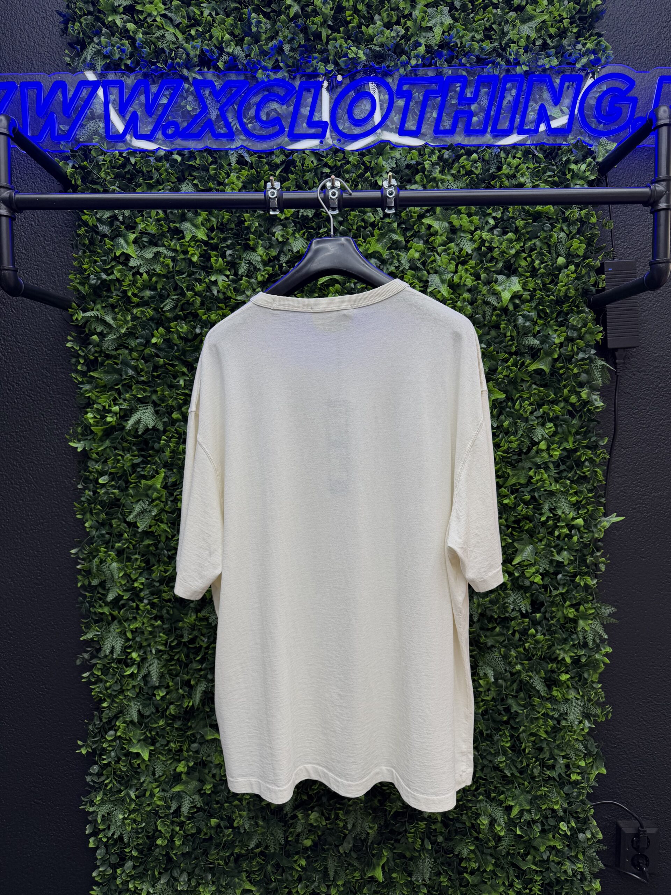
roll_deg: -0.7
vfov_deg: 71.6
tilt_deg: -3.0
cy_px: 448
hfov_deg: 56.8
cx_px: 336
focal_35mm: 24
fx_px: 620
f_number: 1.78
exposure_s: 1/84
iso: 64
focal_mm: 6.76
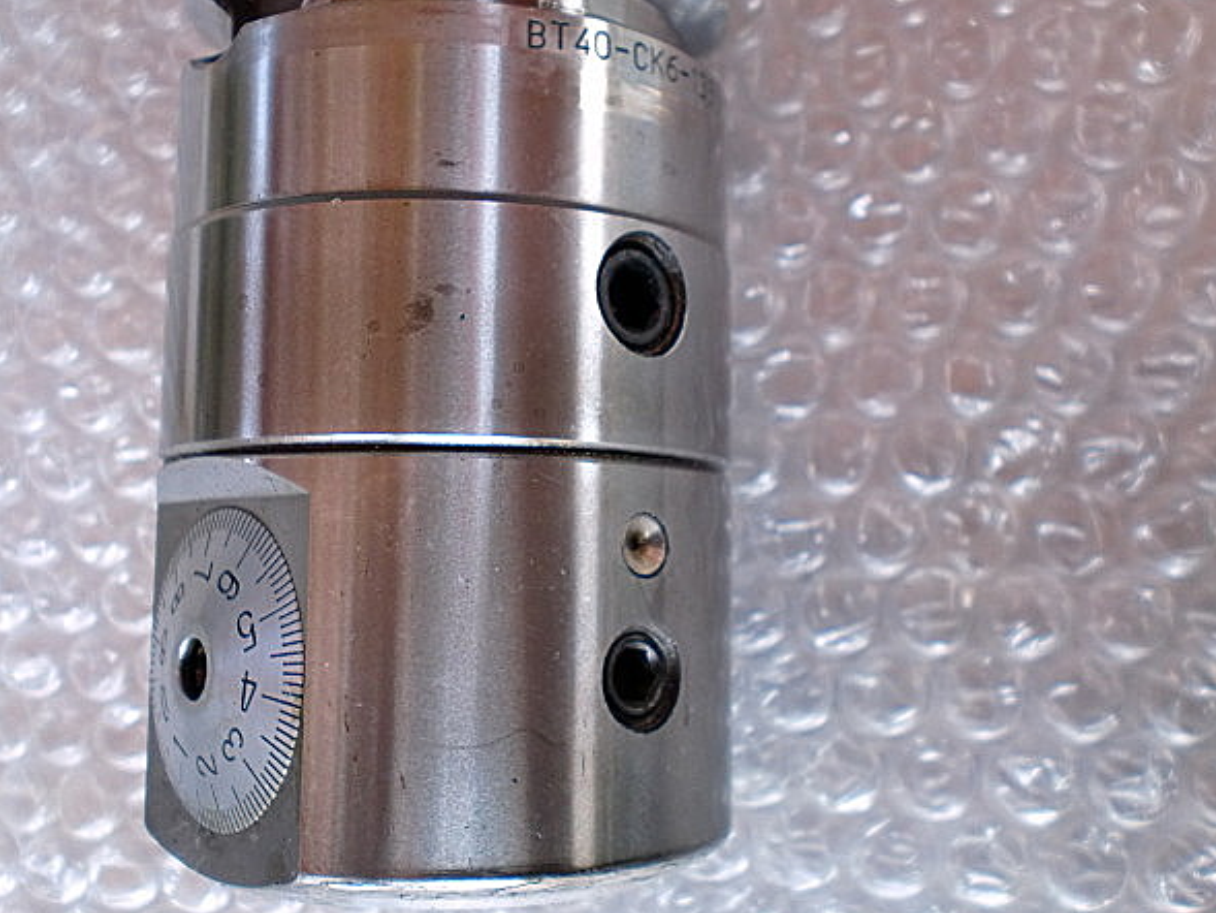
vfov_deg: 37.7
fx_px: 1335
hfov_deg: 48.9
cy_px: 442
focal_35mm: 38
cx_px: 559
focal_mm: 6.3
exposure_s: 1/60
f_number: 3.1
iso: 125
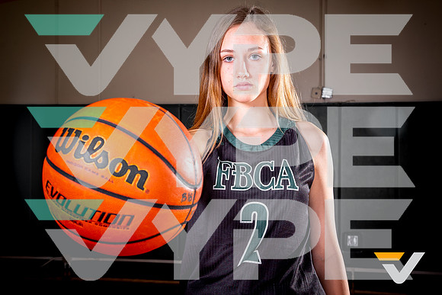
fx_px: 687
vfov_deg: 24.2
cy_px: 148
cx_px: 223
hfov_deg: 35.7
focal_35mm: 56
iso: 100
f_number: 8
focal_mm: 45
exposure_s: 1/125
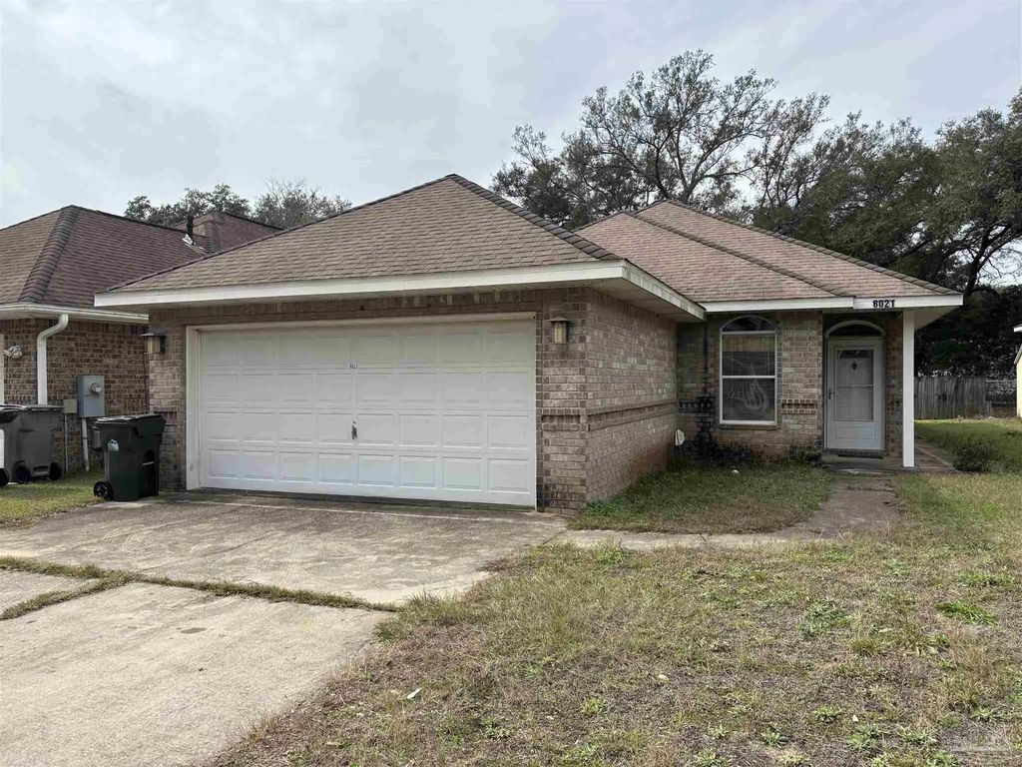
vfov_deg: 53.1
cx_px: 511
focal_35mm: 26
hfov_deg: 67.3
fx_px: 768
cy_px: 384
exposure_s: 1/3311
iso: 50
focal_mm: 5.96
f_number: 1.6
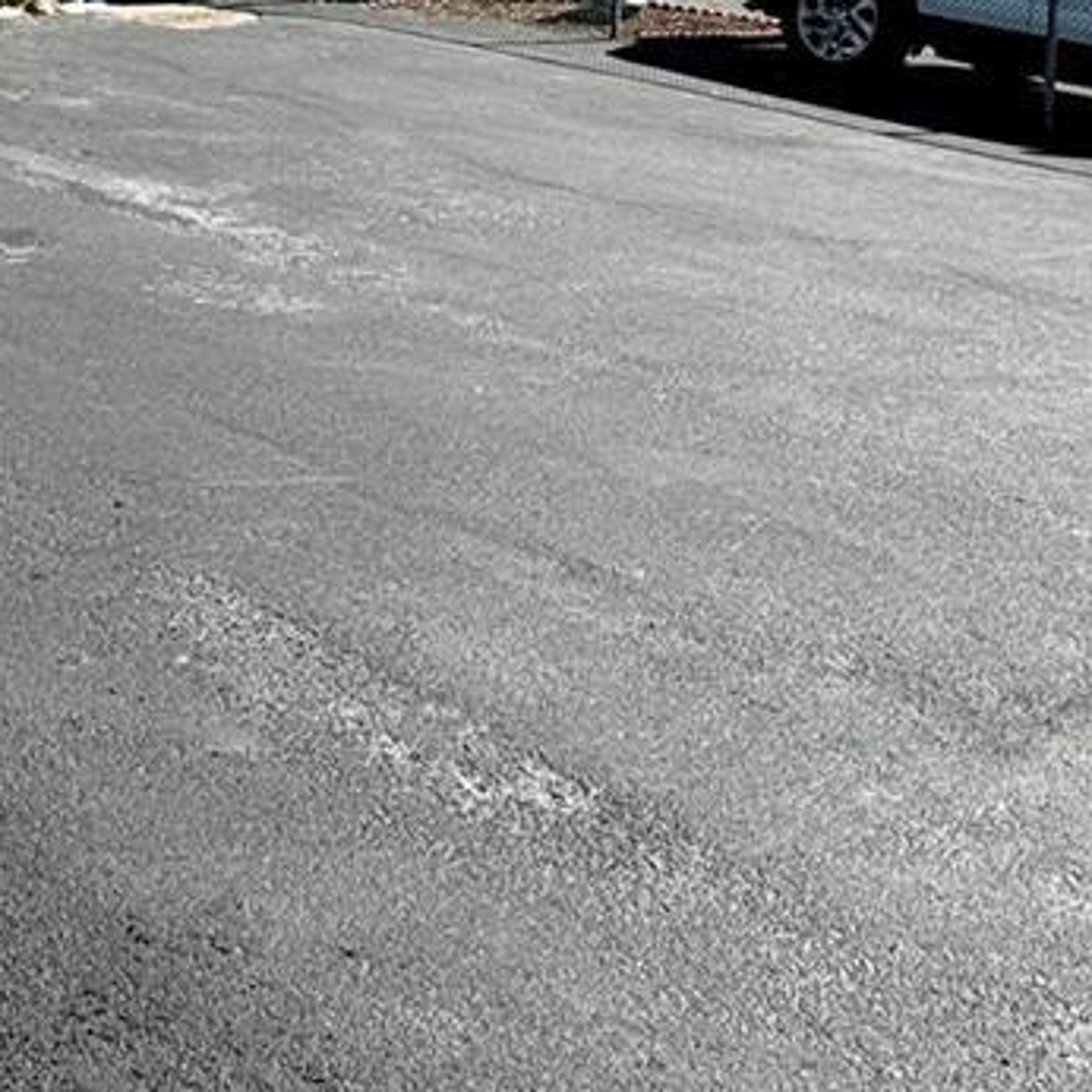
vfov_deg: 29.0
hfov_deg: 28.6
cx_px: -66
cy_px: -16
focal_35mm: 55
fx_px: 1963
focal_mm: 2.22
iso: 40
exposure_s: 1/1256
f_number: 2.2
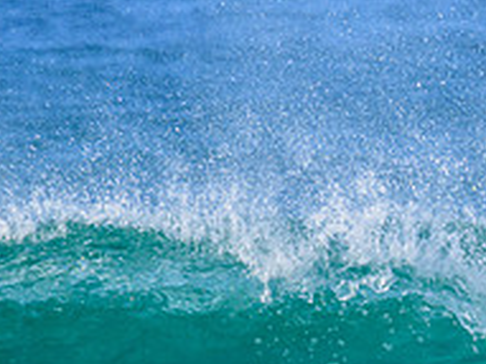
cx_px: 855
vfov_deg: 0.7
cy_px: 301
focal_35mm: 2228
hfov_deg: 0.9
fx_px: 31261
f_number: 11
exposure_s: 1/800
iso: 400
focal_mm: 560
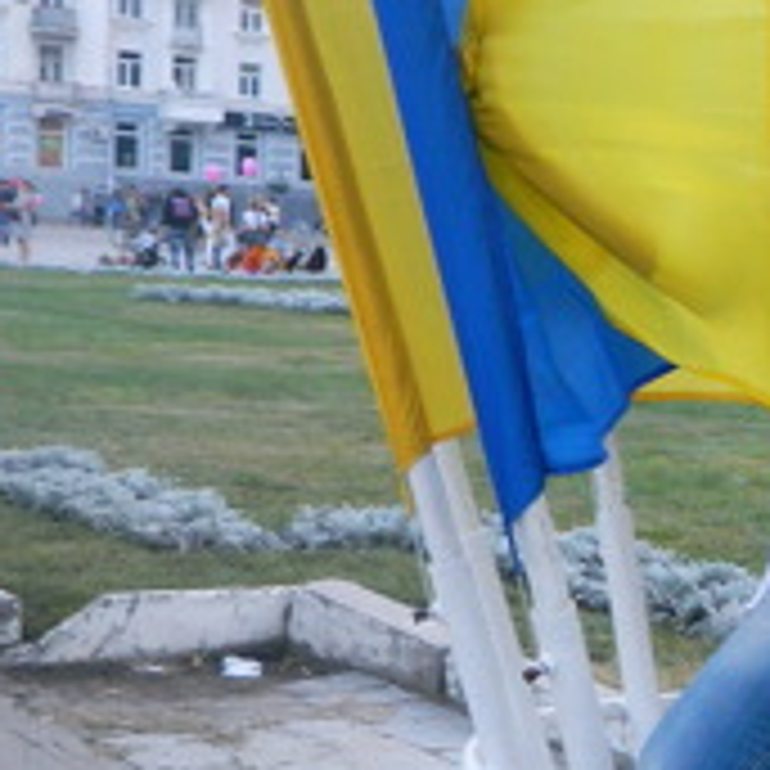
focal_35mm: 96
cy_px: 540
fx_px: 2416
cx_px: 937
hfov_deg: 17.2
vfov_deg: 18.0
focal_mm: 5.6
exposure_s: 1/40
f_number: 3.2
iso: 100
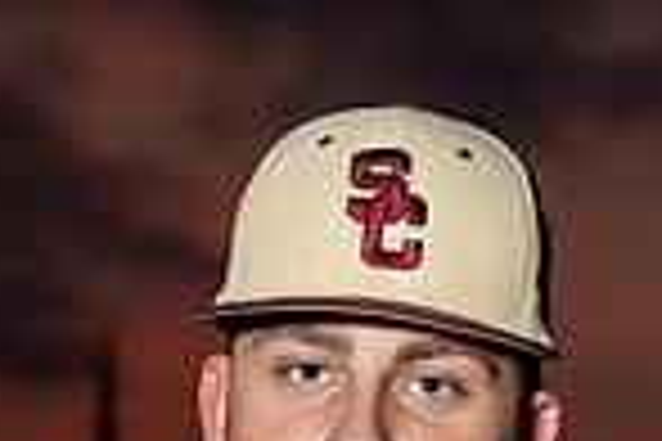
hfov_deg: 9.6
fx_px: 3935
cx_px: 279
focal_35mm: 214
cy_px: 1008
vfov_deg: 6.2
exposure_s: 1/250
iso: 800
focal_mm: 70
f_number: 4.5
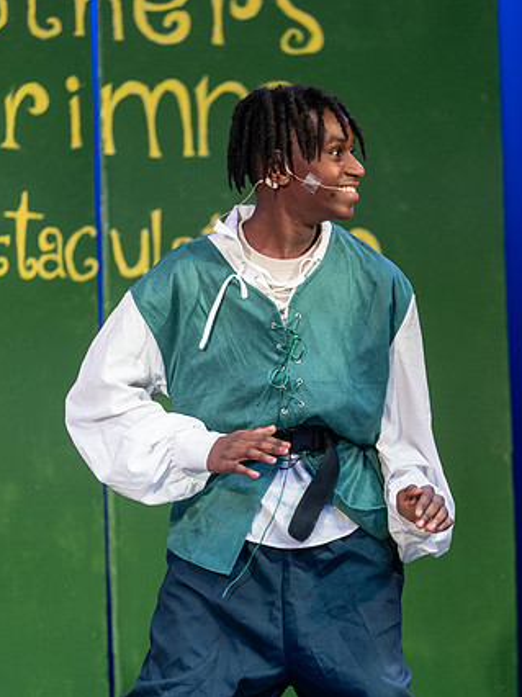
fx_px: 6601
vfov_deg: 6.0
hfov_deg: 4.5
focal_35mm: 328
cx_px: 275
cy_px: 394
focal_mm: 200
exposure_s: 1/250
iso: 1000
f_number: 2.8
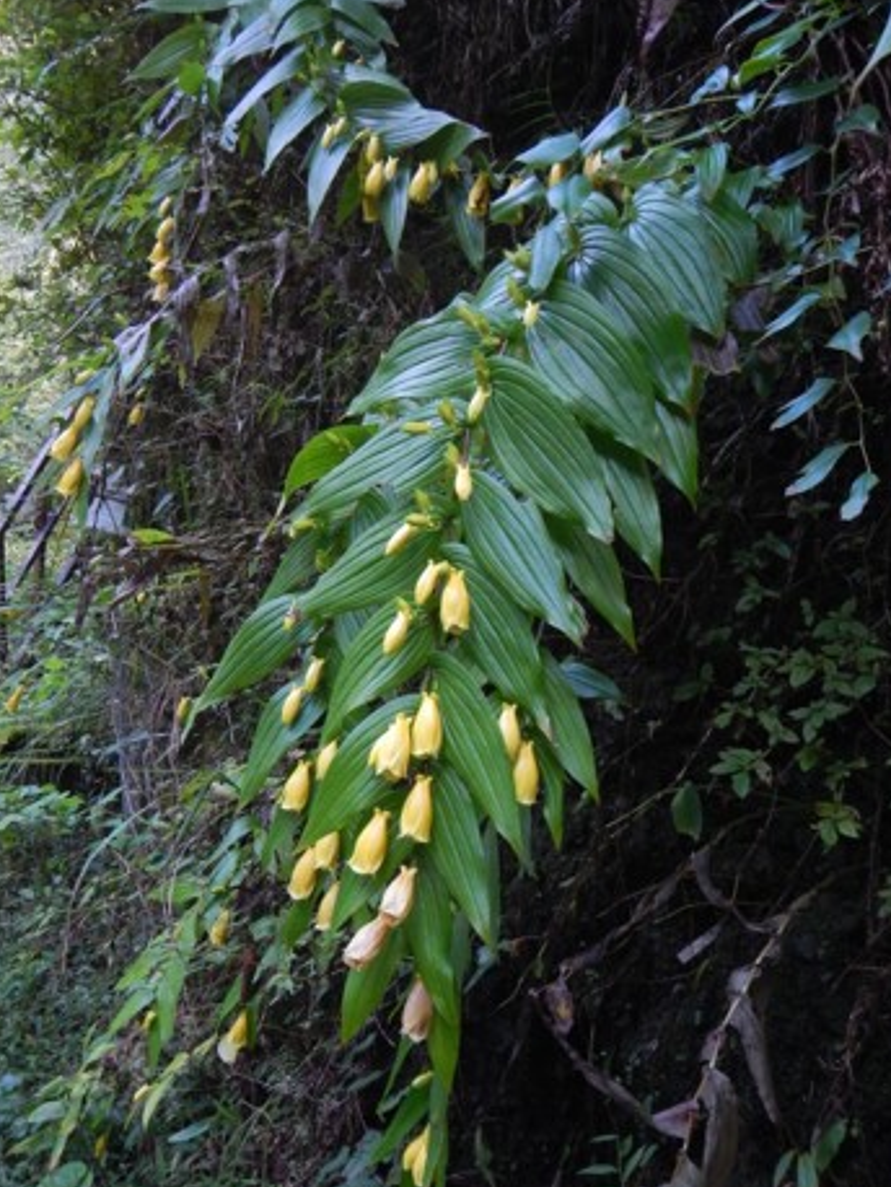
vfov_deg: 51.3
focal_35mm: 36
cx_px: 436
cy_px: 588
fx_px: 1234
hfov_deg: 39.7
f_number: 3.9
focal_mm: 5.9
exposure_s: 1/30
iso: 360
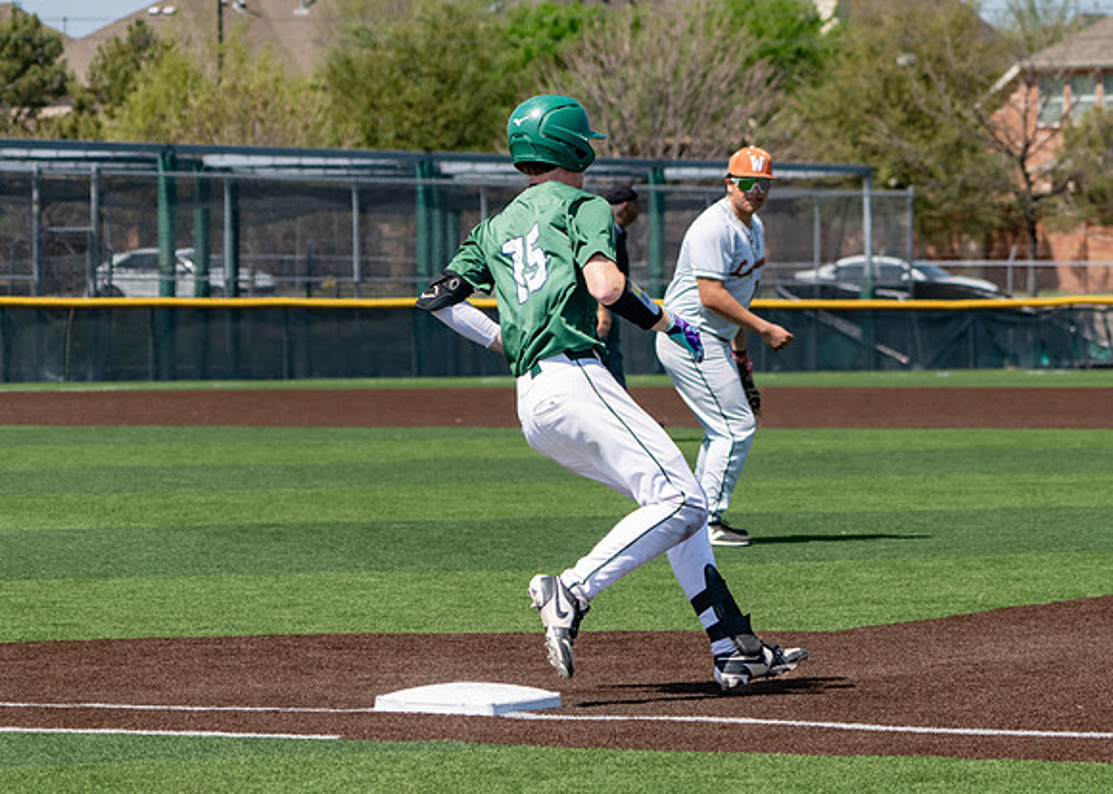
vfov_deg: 7.1
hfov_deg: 9.9
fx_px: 6423
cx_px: 575
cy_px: 463
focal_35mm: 203
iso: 800
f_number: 6.3
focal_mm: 140
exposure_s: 1/2500
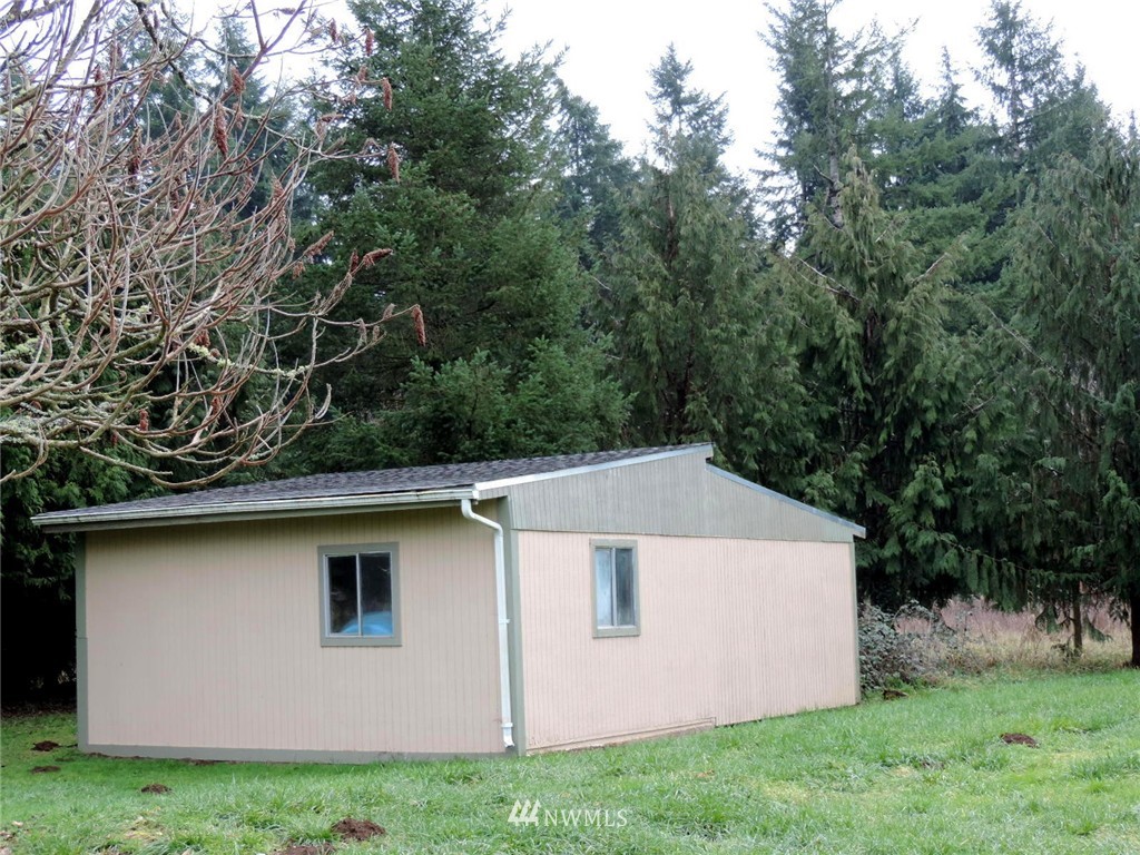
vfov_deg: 26.6
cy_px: 428
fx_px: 1811
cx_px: 570
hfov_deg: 34.9
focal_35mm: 55
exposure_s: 1/60
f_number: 3.7
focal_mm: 9.8
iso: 80
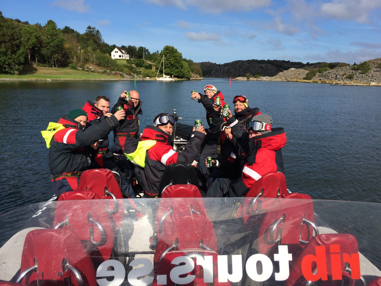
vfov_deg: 46.8
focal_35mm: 30
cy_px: 143
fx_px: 330
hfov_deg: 60.0
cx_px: 190
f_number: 2.2
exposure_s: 1/2740
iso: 32
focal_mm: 4.12
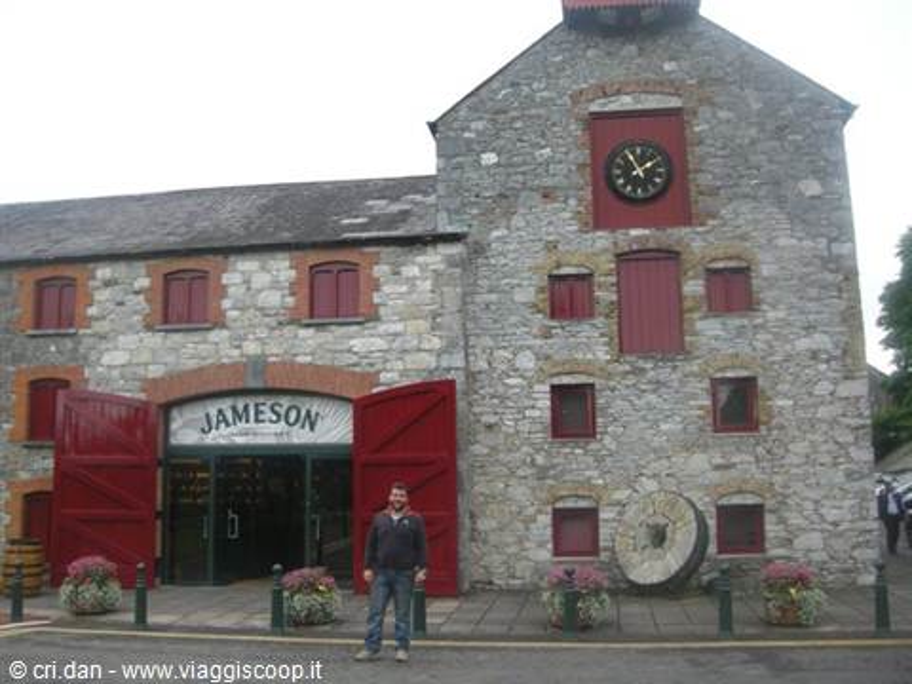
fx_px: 948
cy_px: 342
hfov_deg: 51.4
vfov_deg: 39.7
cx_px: 456
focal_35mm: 36
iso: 64
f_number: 3.4
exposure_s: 1/95.6
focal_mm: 7.5
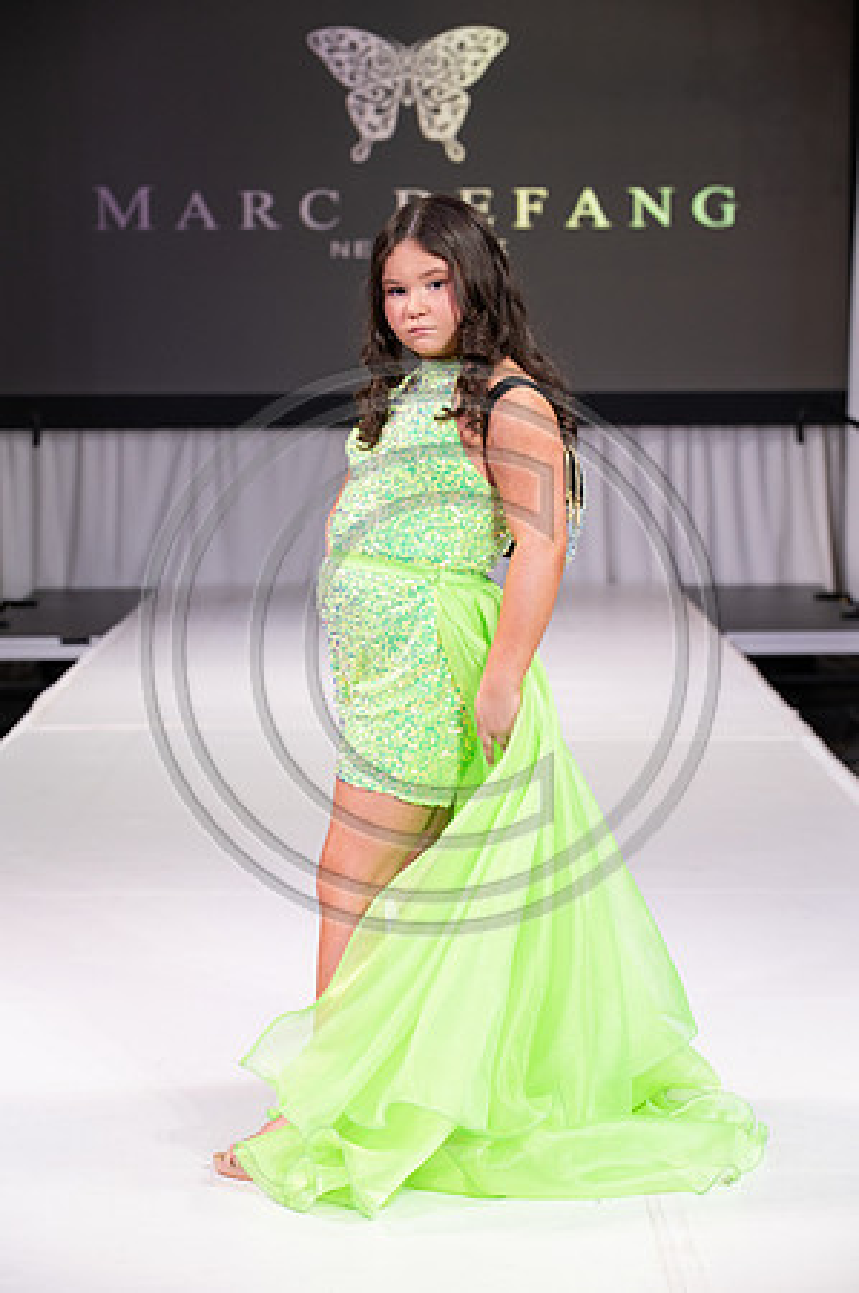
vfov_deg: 22.2
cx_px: 430
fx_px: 3300
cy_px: 646
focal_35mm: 92
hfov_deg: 14.8
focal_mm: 92
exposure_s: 1/400
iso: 2000
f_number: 5.6
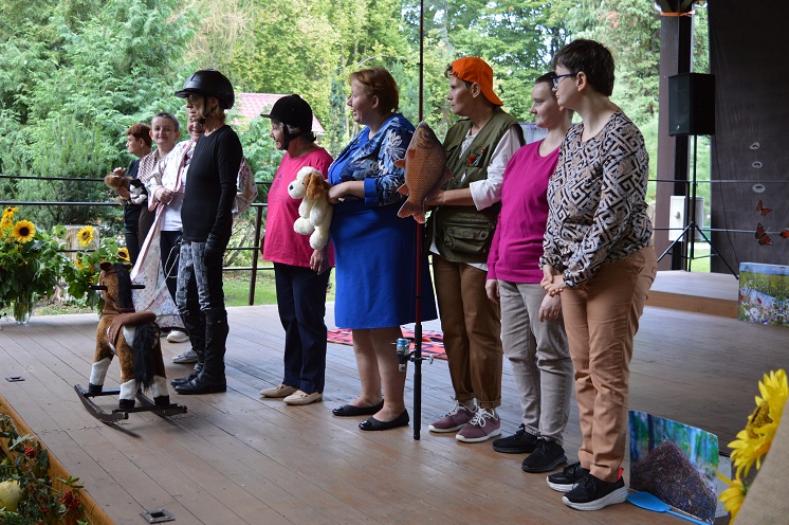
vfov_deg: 32.6
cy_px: 245
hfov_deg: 47.4
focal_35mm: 41
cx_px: 368
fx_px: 898
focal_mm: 24
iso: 400
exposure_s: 1/80
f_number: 4.5
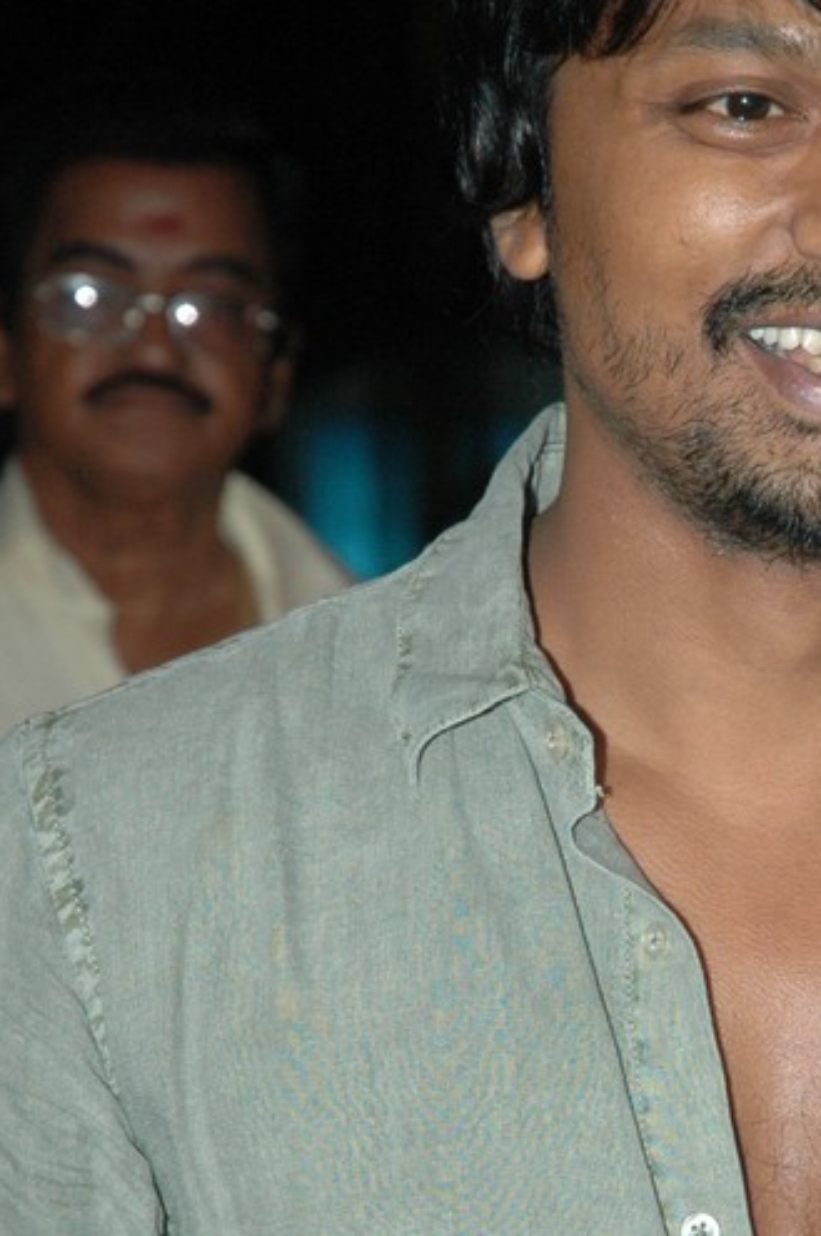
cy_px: 742
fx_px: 7438
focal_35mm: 217
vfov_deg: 9.5
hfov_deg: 6.3
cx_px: 661
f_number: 5
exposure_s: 1/125
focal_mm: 70
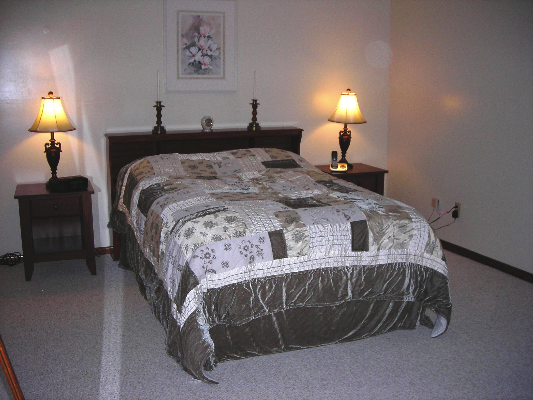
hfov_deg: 49.0
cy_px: 200
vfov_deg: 37.7
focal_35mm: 38
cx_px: 266
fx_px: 585
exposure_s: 1/60.1
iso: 78
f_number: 3.2
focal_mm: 6.3
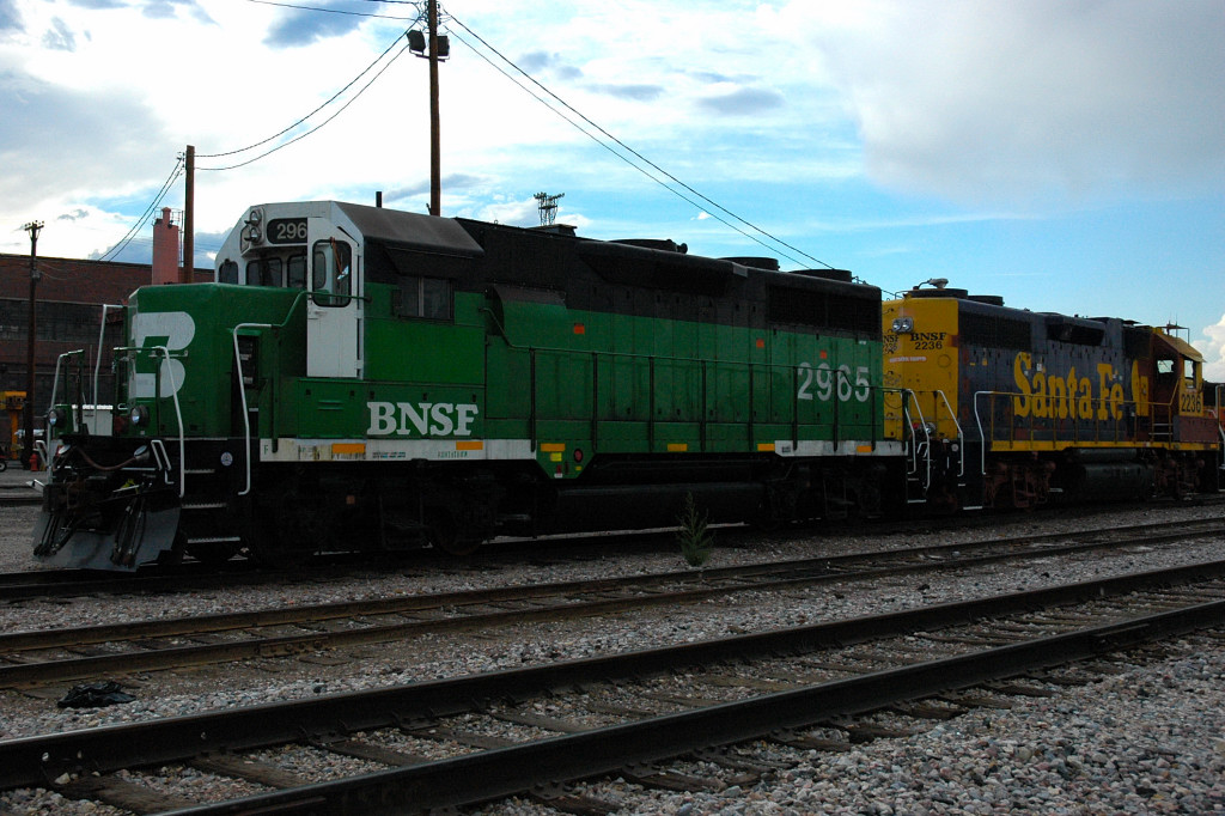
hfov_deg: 47.9
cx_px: 612
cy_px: 408
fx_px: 1378
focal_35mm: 40
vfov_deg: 33.0
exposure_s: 1/2000
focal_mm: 27
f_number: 4.8
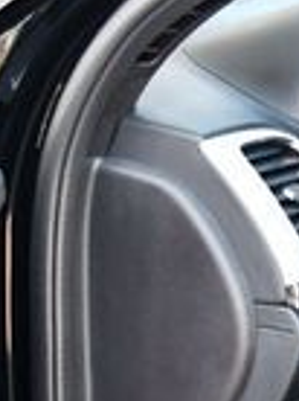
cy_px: 447
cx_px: 615
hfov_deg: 8.7
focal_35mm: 161
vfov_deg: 12.1
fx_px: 1860
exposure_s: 1/160
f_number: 3.5
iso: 800
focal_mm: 18
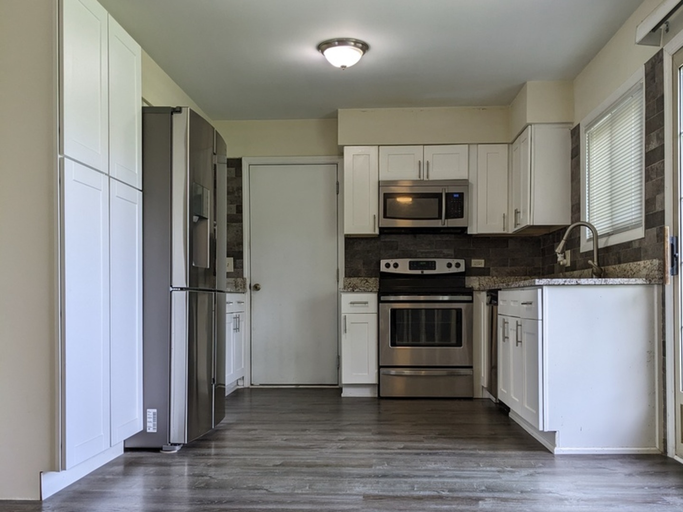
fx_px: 533
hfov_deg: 65.3
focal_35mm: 27
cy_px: 256
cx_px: 342
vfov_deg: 51.4
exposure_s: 1/120
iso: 53
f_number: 1.73
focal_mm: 4.38
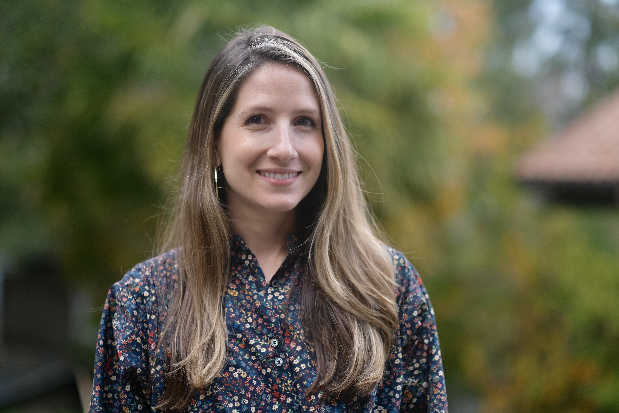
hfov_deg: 24.2
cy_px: 206
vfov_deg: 16.3
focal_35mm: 84
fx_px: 1444
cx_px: 310
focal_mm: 56
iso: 200
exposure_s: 1/450
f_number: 1.2
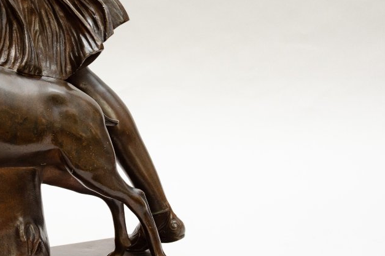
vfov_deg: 15.3
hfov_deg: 22.4
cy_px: 104
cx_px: 38
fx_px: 950
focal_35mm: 89
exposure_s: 1/125
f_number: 8
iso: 200
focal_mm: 31
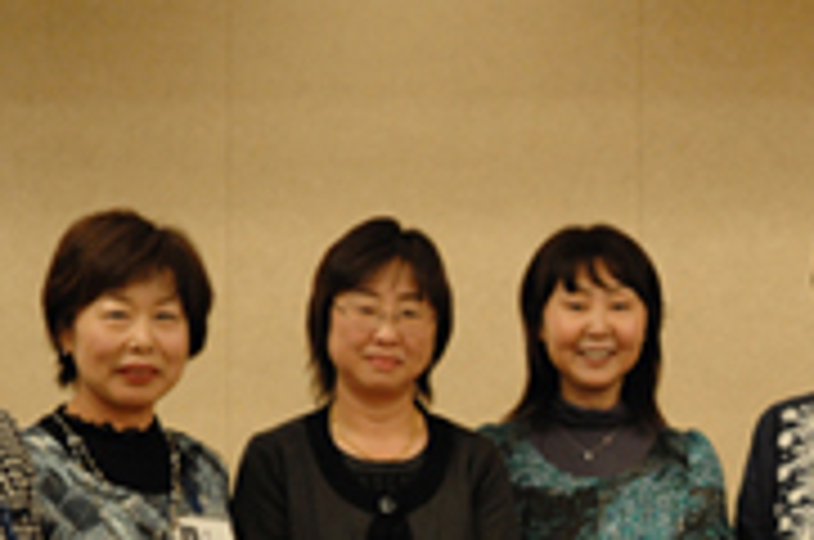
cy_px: 544
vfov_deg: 10.9
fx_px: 2799
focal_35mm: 124
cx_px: 805
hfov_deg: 16.2
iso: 1600
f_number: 2.8
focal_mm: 35
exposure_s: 1/100
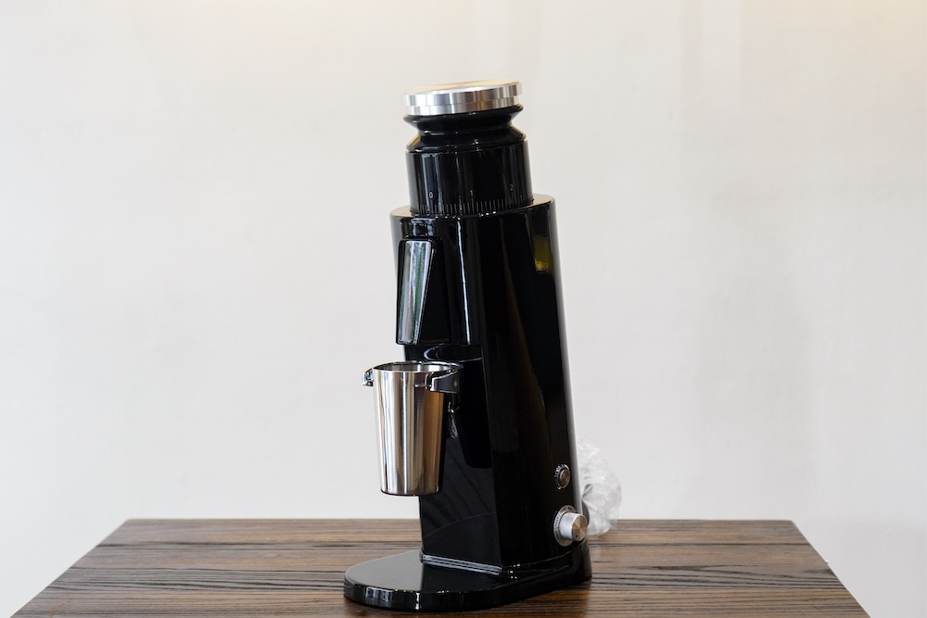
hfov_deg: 37.8
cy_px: 309
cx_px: 464
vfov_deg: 25.8
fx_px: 1352
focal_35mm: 52
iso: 1000
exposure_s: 1/100
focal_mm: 35
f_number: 2.8
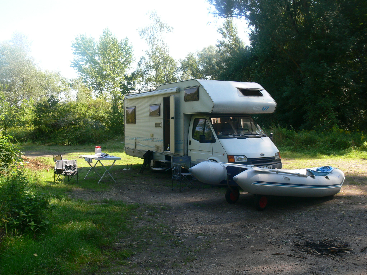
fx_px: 371
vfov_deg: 40.7
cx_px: 184
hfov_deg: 52.6
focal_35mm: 35
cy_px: 138
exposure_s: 1/125
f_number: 4.5
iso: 80
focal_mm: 7.4
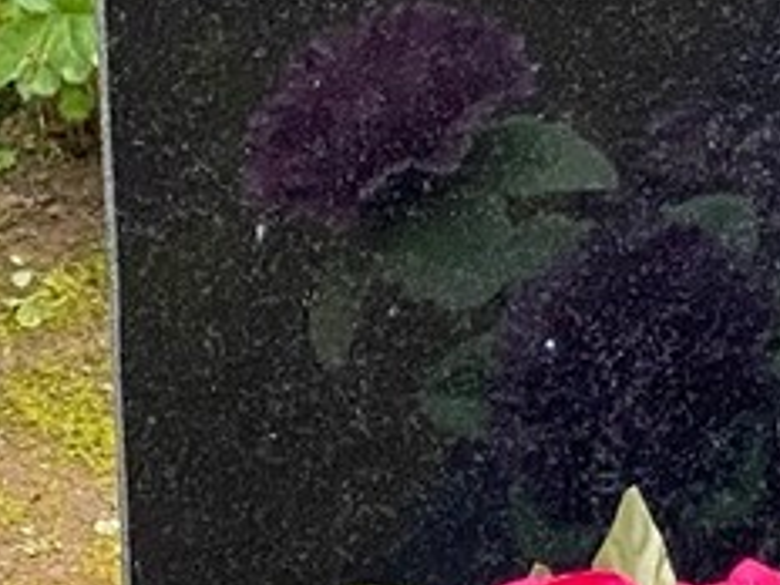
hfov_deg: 6.1
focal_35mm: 323
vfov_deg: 4.5
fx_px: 7278
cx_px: 1019
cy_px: -622
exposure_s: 1/121
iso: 125
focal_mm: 6
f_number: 2
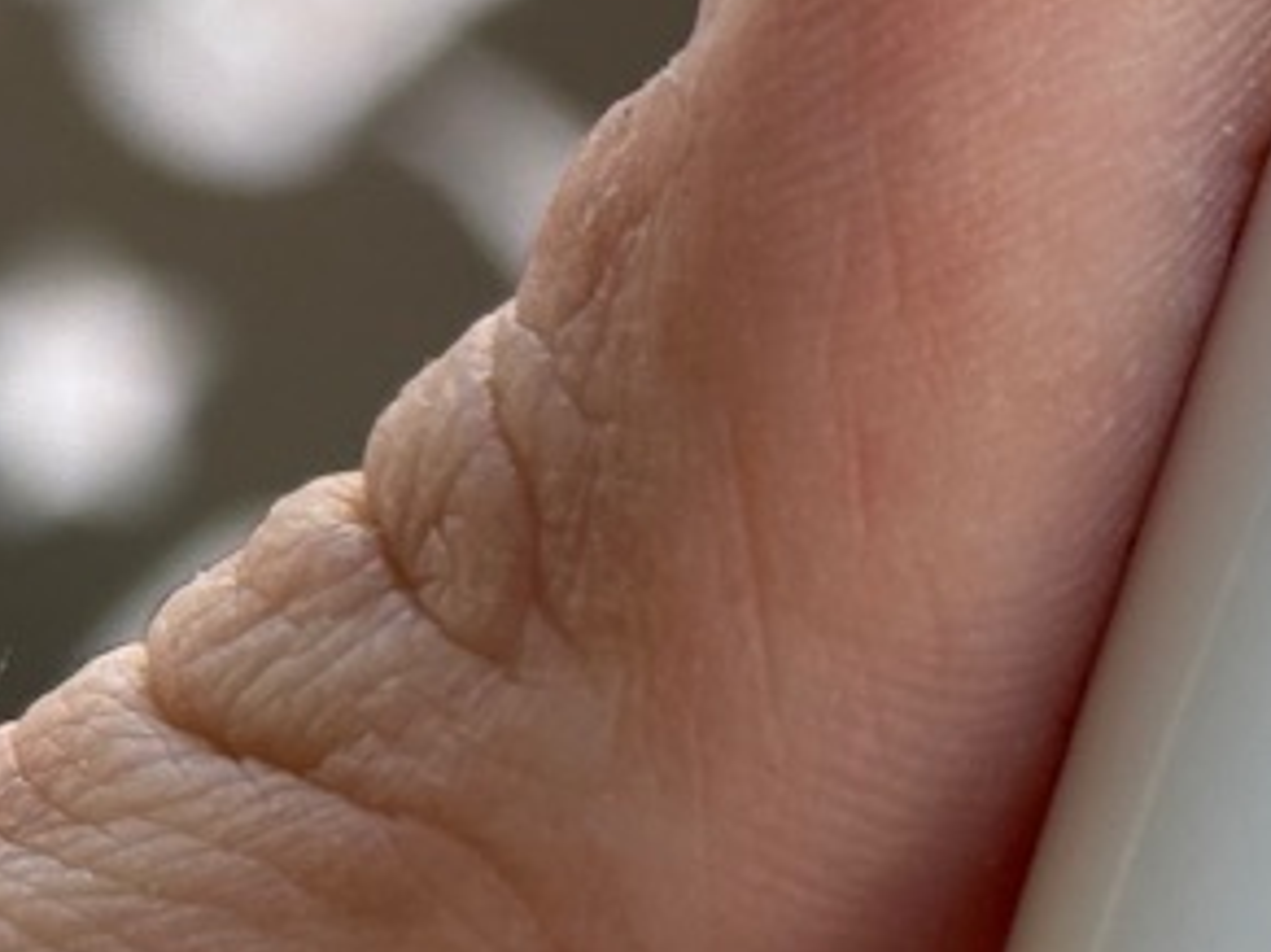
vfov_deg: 7.0
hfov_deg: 9.2
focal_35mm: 211
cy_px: 376
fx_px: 7744
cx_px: 1843
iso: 64
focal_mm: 6.86
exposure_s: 1/409
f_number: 1.78
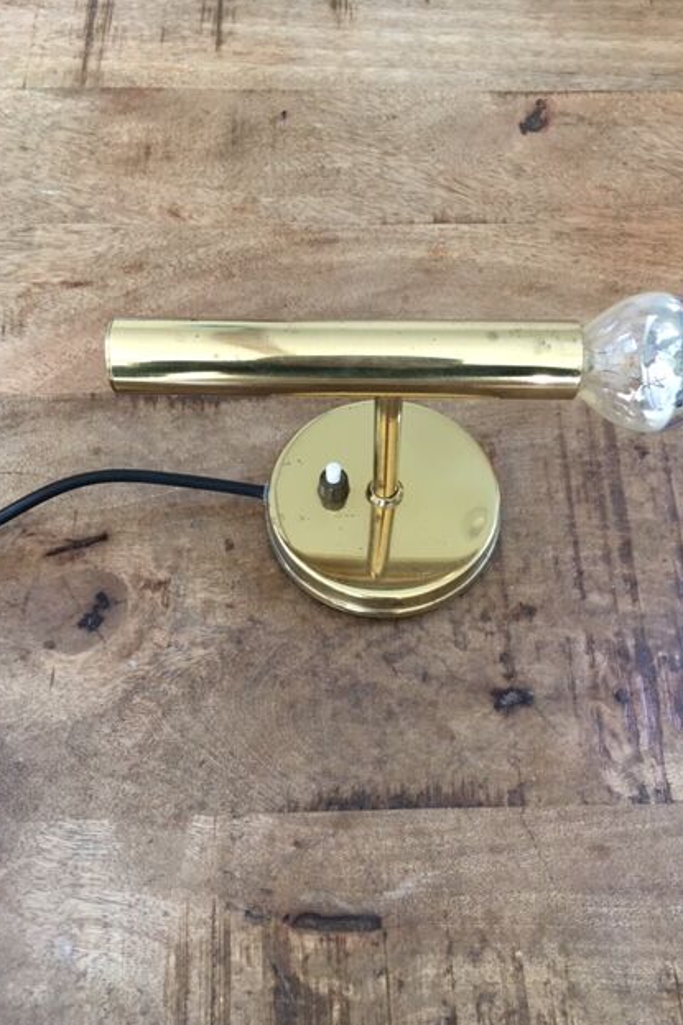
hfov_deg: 42.3
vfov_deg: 60.3
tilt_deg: -64.2
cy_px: 520
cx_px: 349
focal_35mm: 31
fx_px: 883
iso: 125
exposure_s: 1/33
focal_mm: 4.15
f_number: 2.2
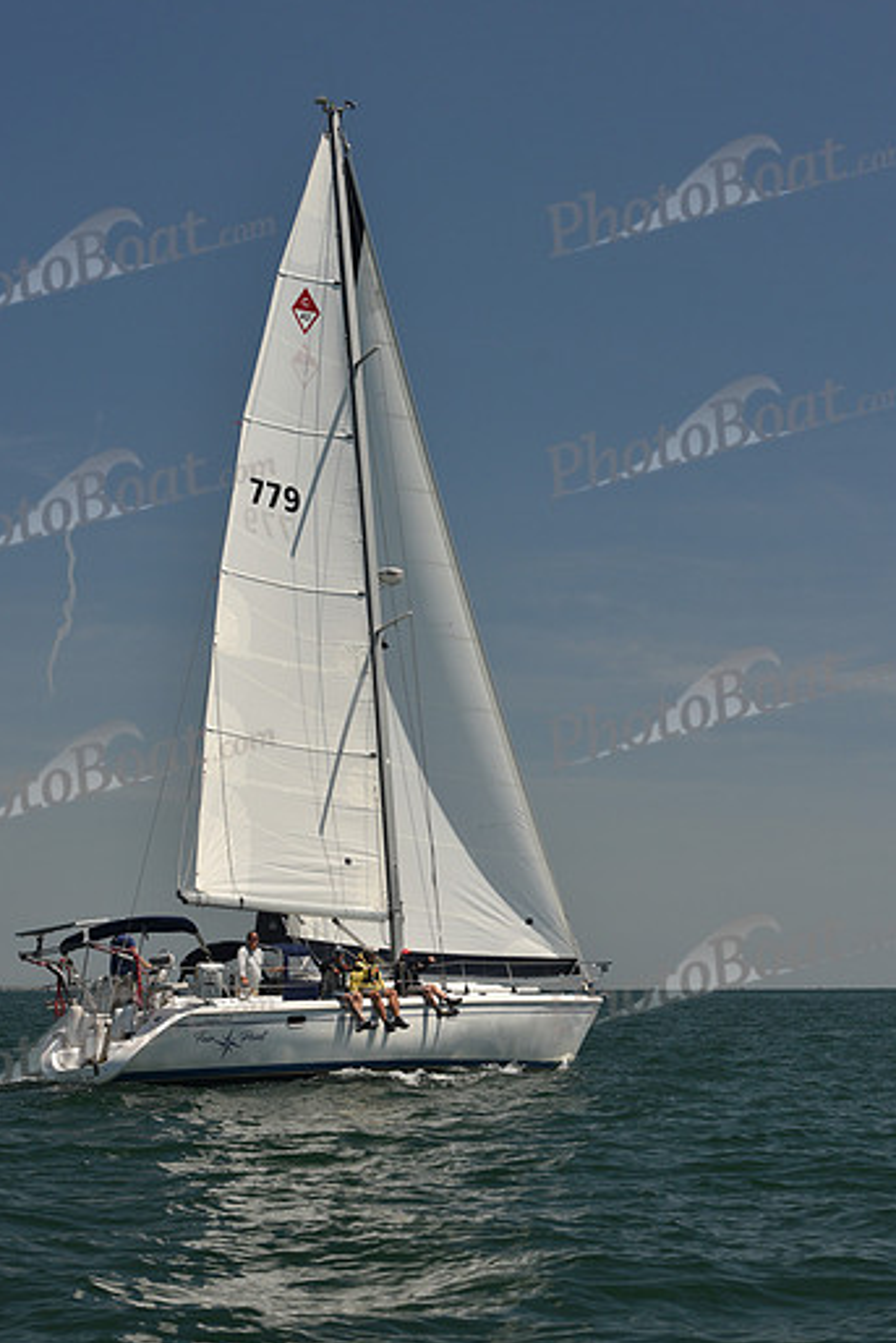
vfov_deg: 25.7
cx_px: 411
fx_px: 2947
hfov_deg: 17.3
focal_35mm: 79
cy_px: 604
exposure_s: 1/800
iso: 250
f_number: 7.1
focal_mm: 70
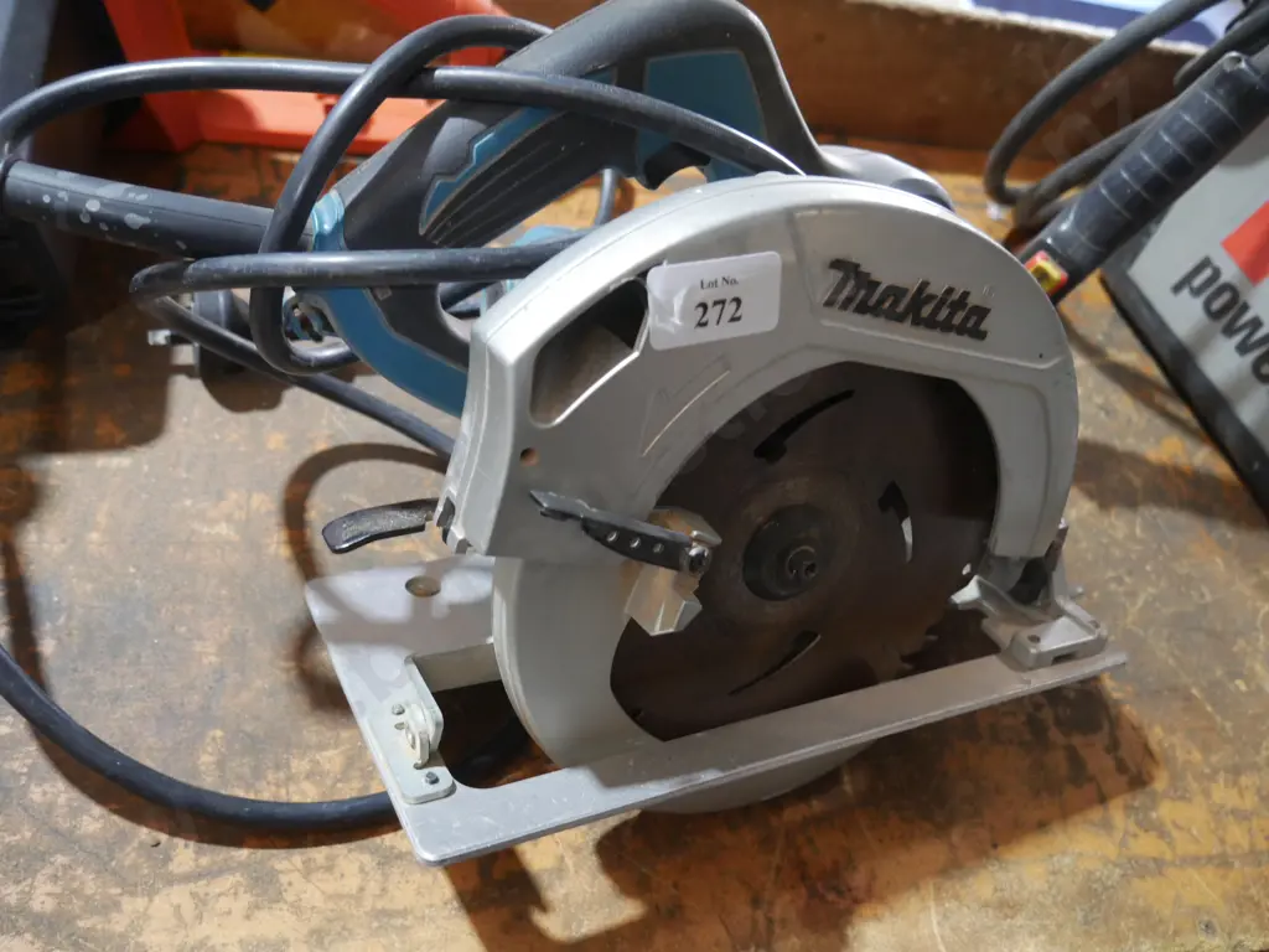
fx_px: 1173
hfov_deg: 56.8
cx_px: 634
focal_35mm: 32
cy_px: 476
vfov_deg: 44.2
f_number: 3.6
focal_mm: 16
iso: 1250
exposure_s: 1/60
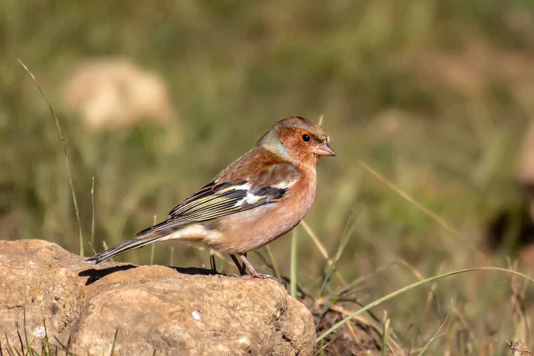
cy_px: 178
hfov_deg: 2.7
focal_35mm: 750
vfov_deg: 1.8
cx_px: 267
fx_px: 11124
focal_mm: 500
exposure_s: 1/2000
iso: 400
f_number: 5.6
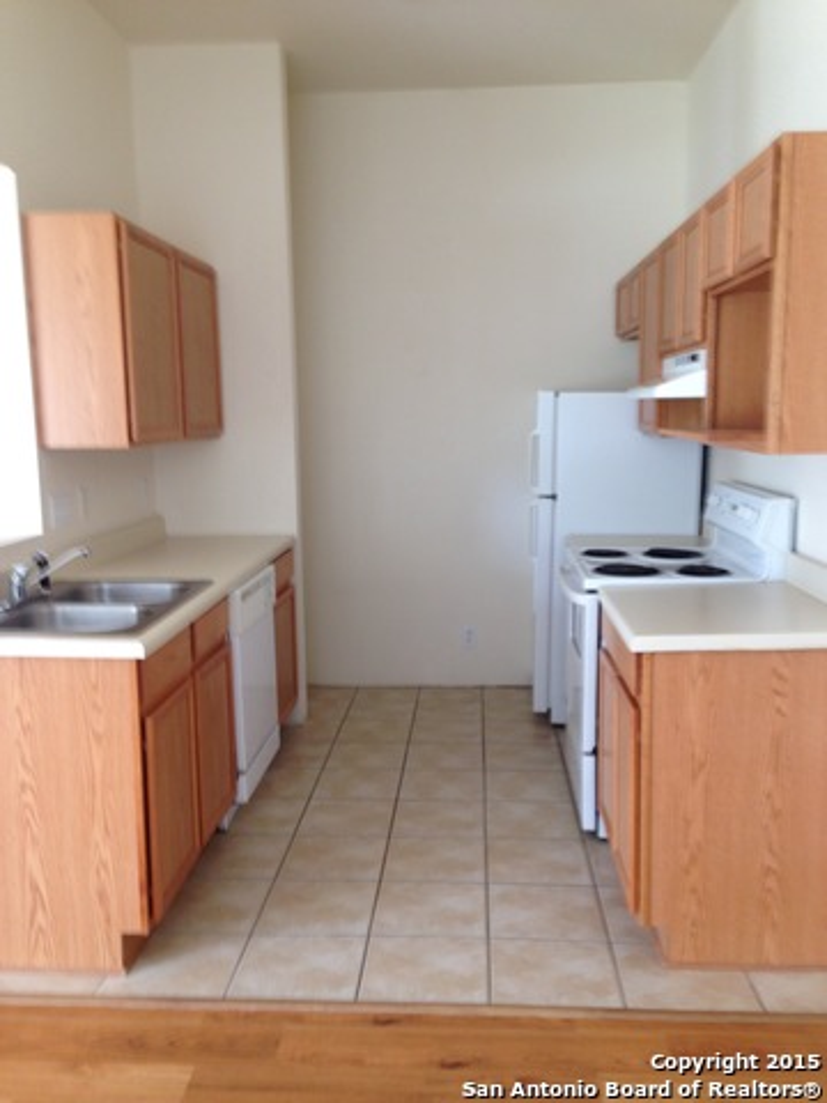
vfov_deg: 55.4
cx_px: 414
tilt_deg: -5.9
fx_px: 1051
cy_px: 552
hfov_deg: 42.9
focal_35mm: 33
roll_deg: +0.7
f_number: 2.4
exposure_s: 1/20
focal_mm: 4.12
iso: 50
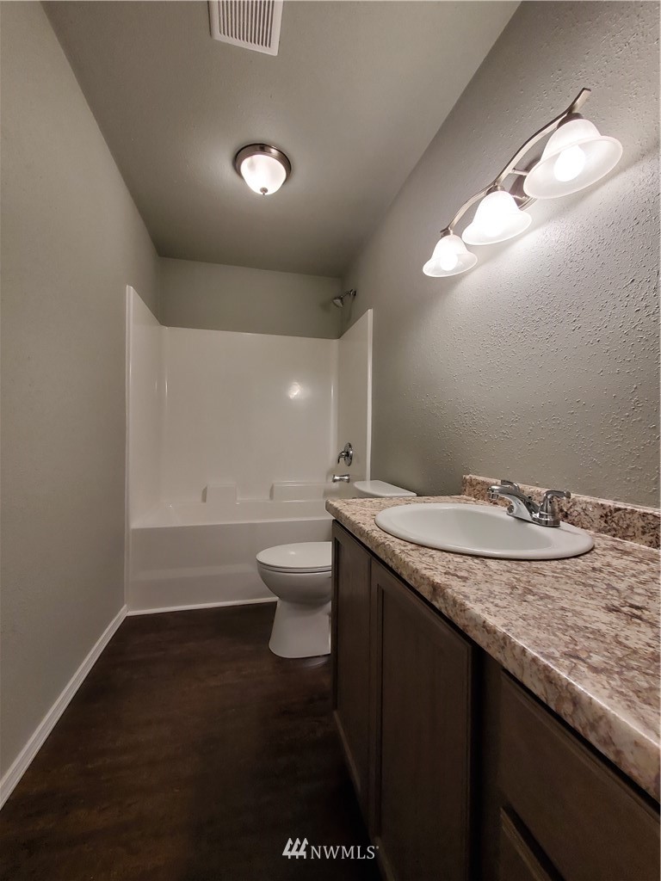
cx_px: 330
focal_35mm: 13
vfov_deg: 106.2
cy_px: 440
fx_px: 331
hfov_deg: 89.9
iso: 160
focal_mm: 1.8
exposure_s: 1/59
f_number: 2.2
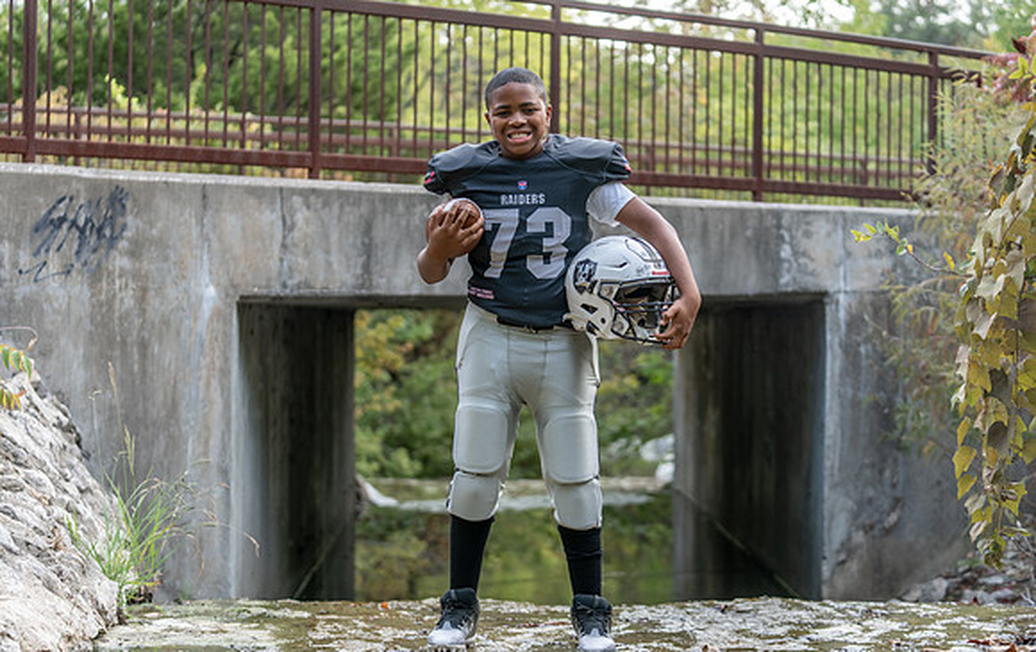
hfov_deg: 28.8
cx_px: 518
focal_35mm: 71
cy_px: 306
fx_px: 2015
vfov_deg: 18.4
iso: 200
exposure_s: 1/320
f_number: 2.8
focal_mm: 70
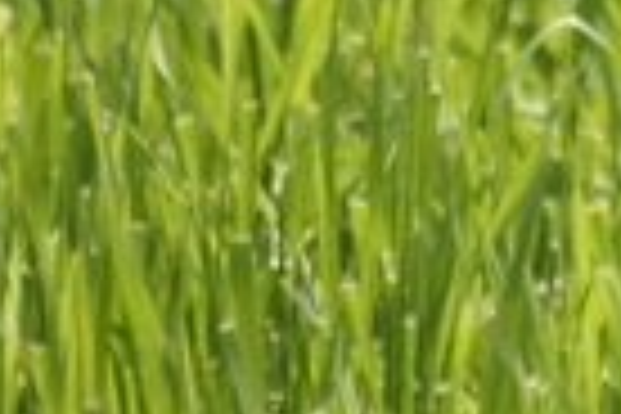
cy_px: -119
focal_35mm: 1952
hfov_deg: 1.1
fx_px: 33669
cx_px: 1008
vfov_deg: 0.7
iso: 200
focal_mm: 300
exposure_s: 1/500
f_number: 6.3
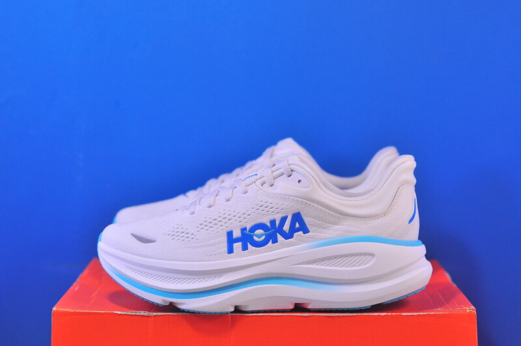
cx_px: 260
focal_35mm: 75
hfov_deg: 27.0
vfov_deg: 18.1
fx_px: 1084
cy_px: 173
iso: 250
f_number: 2.8
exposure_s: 1/320
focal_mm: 50
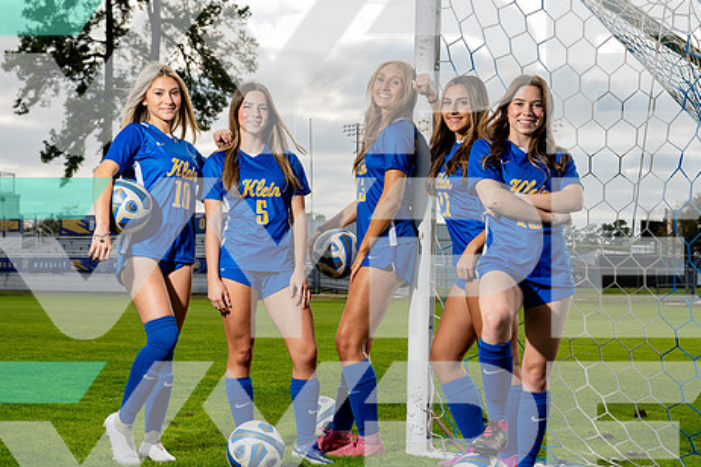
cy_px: 259
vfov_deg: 23.0
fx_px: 1149
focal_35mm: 59
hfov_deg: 33.9
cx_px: 340
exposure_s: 1/250
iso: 100
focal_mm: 47
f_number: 6.3
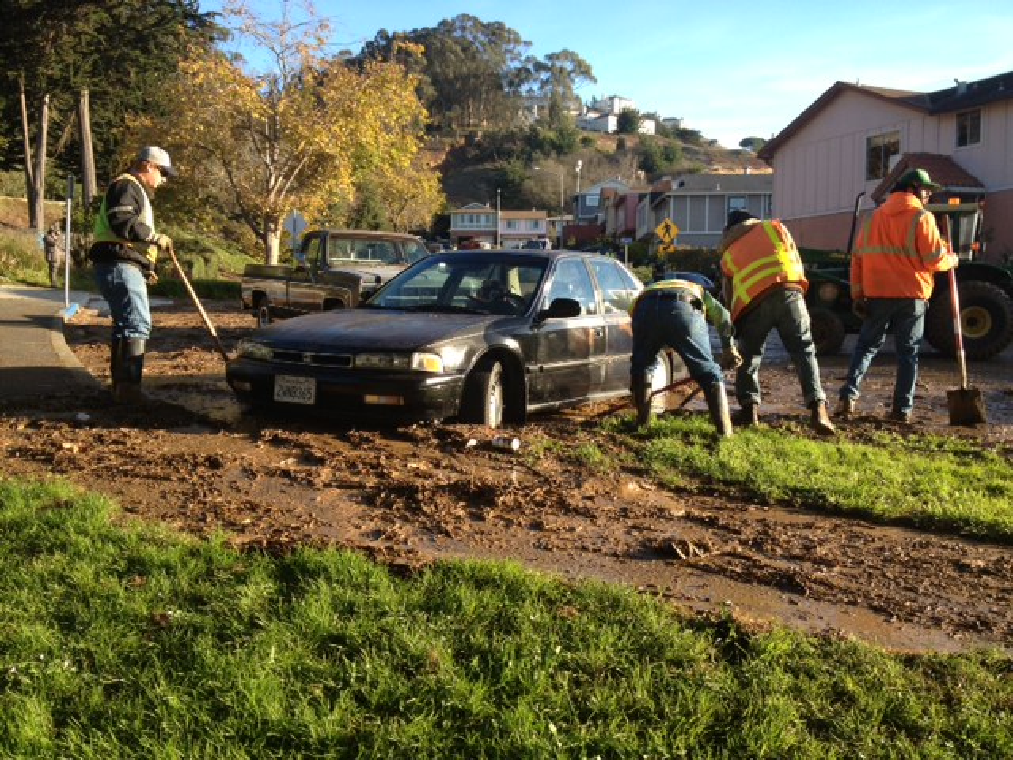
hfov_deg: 52.6
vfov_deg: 40.7
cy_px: 380
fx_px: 1024
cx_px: 506
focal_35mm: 35
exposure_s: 1/412
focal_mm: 4.28
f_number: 2.4
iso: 64
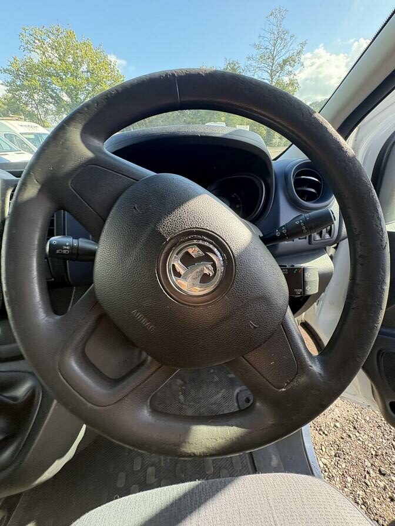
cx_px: 198
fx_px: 213
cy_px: 263
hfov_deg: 85.7
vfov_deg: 102.1
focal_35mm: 14
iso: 125
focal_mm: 2.22
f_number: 2.2
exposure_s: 1/140
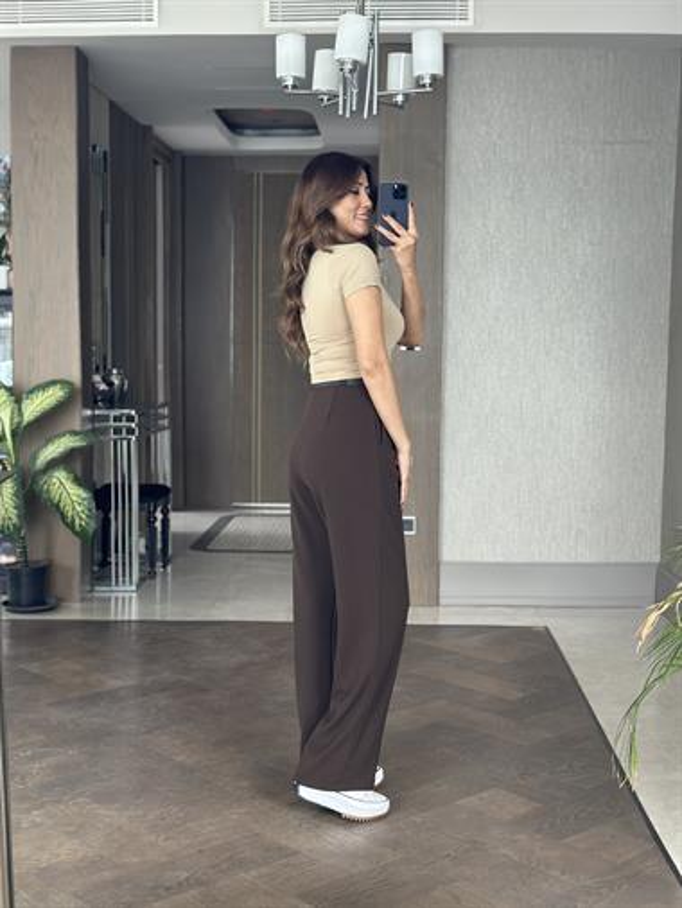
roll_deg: -1.7
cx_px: 341
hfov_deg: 30.3
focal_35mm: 48
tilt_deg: -17.9
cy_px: 454
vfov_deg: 39.6
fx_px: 1260
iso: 125
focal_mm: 6.86
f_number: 1.78
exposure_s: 1/75
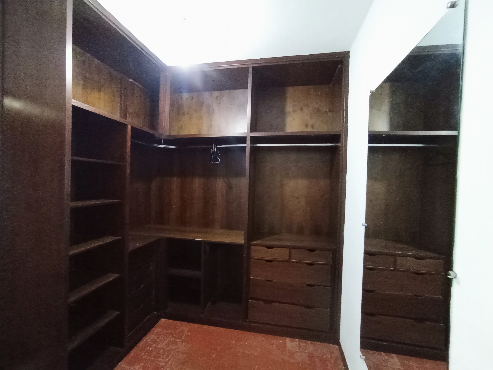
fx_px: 228
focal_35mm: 16
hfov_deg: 94.5
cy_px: 185
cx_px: 246
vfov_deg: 78.1
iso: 992
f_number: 2.2
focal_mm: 1.65
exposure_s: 1/20
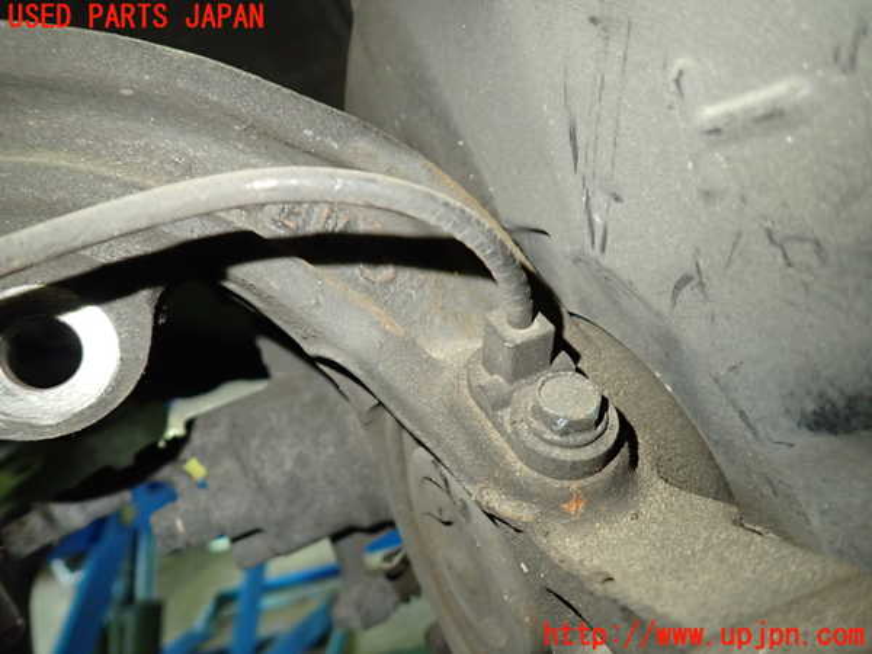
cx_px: 436
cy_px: 327
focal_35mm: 25
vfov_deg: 54.9
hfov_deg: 69.4
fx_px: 630
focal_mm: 4.5
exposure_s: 1/30
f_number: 2
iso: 400
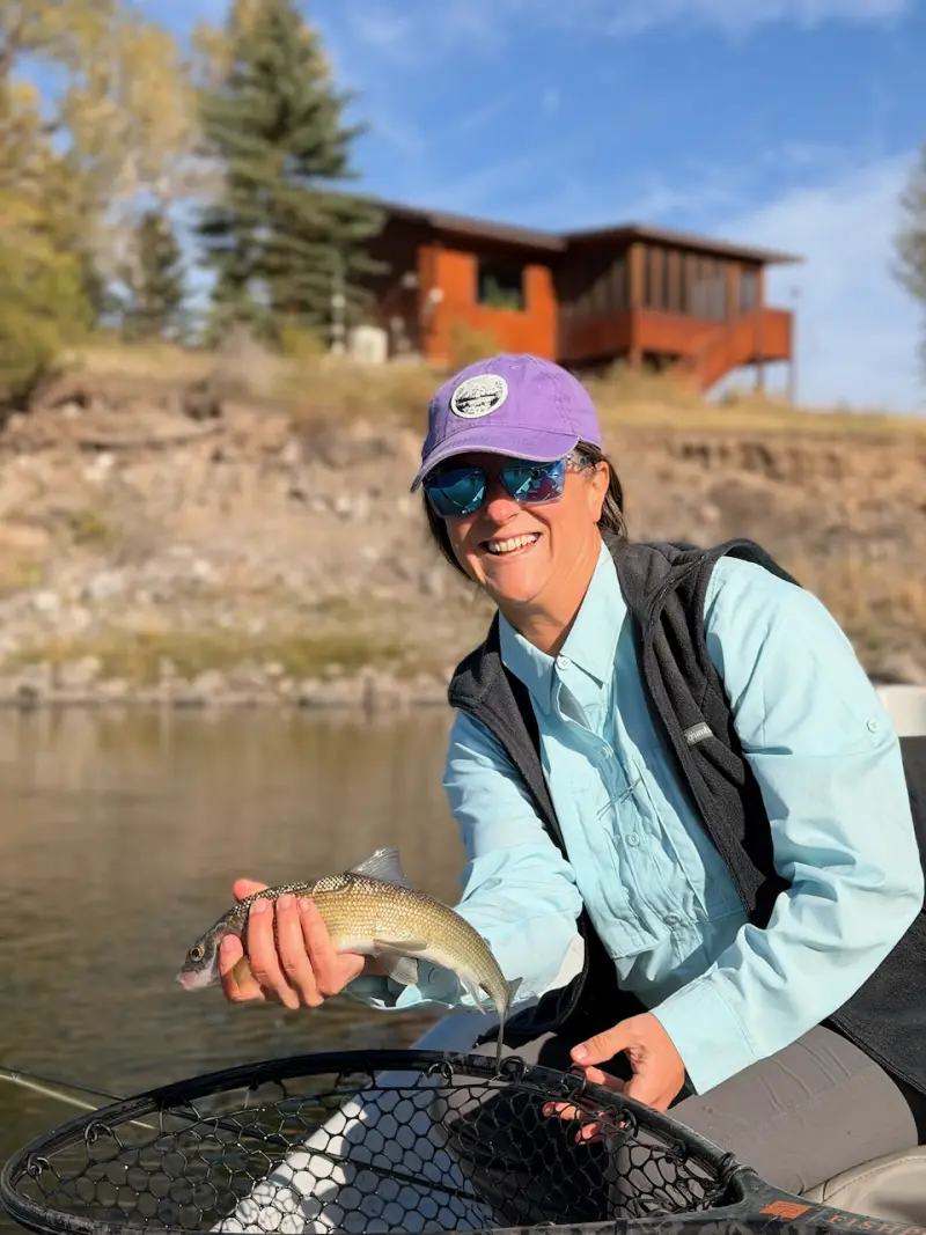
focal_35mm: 48
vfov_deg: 39.7
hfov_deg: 30.3
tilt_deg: +2.0
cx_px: 463
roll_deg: +0.4
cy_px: 618
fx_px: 1712
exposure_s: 1/4878
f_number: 1.78
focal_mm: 6.76
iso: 64
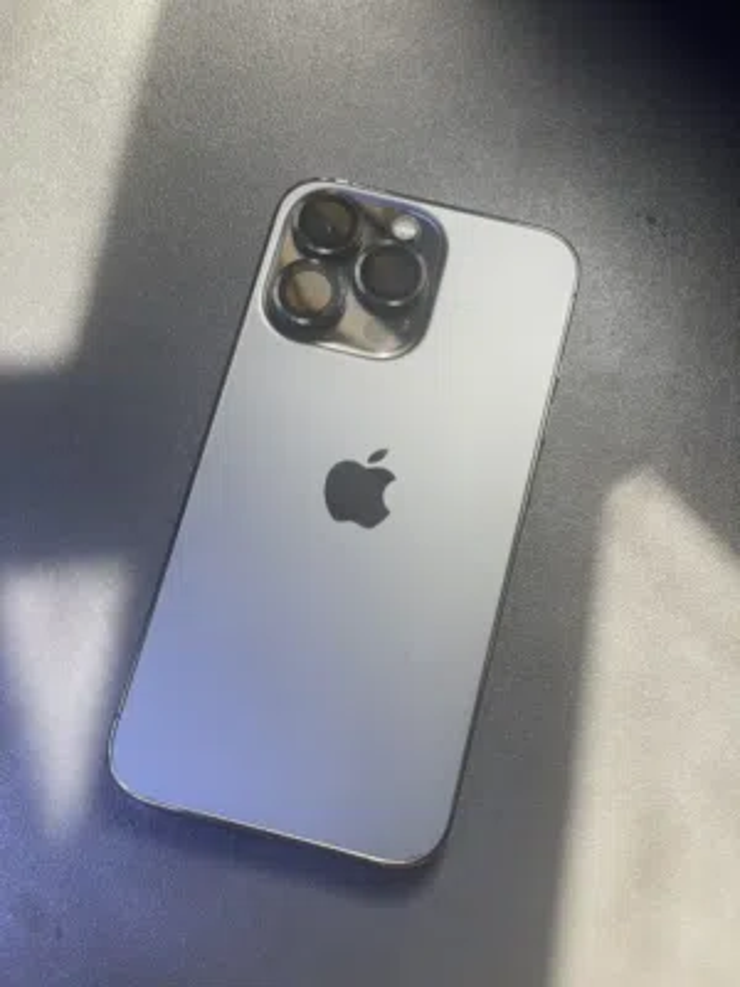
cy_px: 494
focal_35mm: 52
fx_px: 1482
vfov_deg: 36.8
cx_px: 370
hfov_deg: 28.0
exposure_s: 1/122
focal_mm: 6
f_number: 2
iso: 50
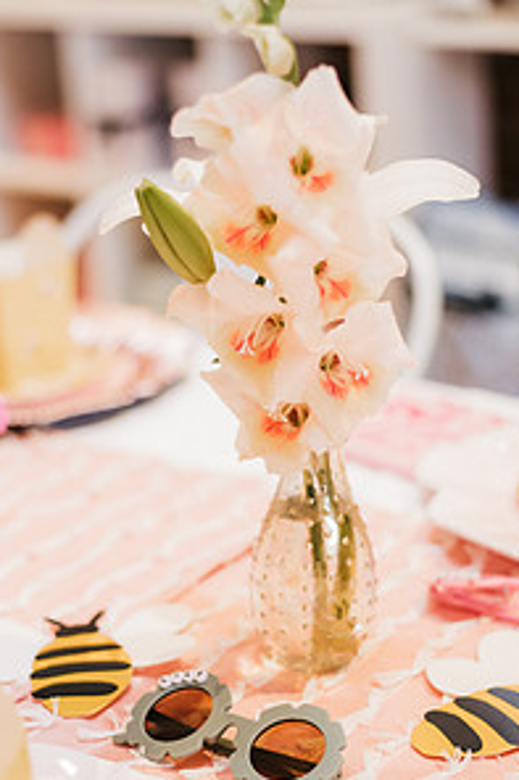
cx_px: 216
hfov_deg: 17.9
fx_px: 1645
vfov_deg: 26.6
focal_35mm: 76
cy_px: 469
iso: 2000
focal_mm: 50
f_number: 2
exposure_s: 1/200
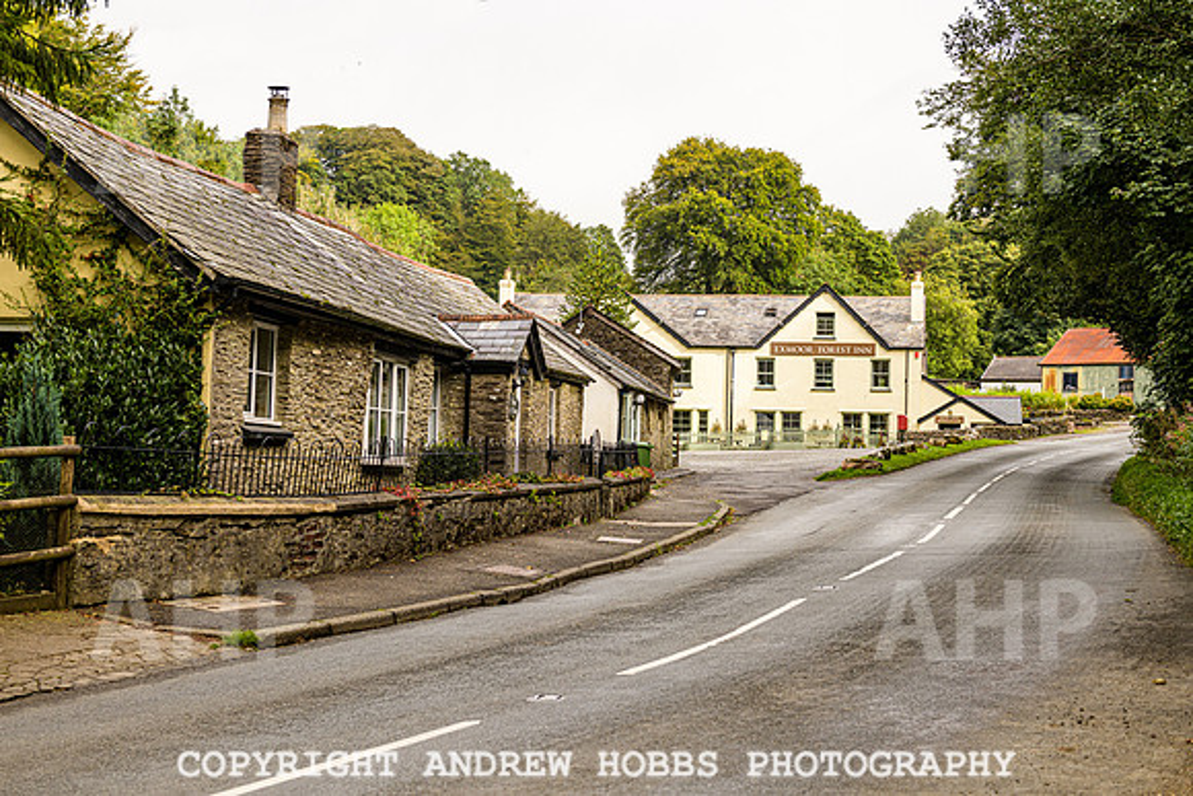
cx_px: 579
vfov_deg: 25.6
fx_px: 1753
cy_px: 387
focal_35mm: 53
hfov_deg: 37.6
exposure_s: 1/400
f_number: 5.6
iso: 250
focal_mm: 50
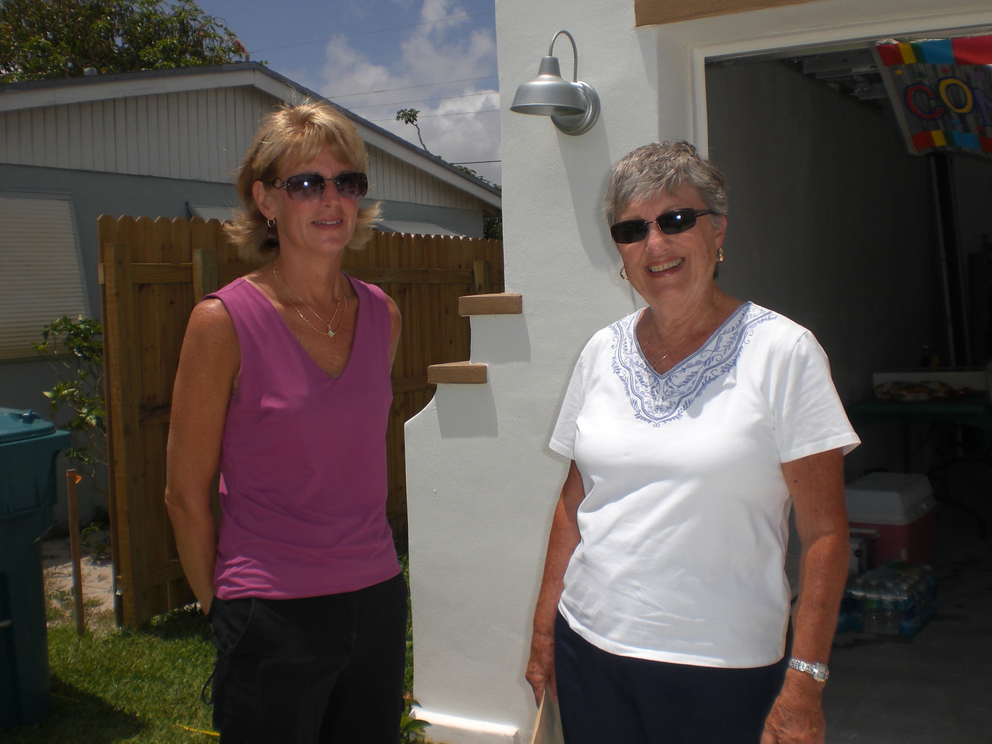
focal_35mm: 38
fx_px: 1089
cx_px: 496
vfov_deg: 37.7
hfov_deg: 49.0
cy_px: 372
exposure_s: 1/1000
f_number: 4.4
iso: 50
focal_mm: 6.3
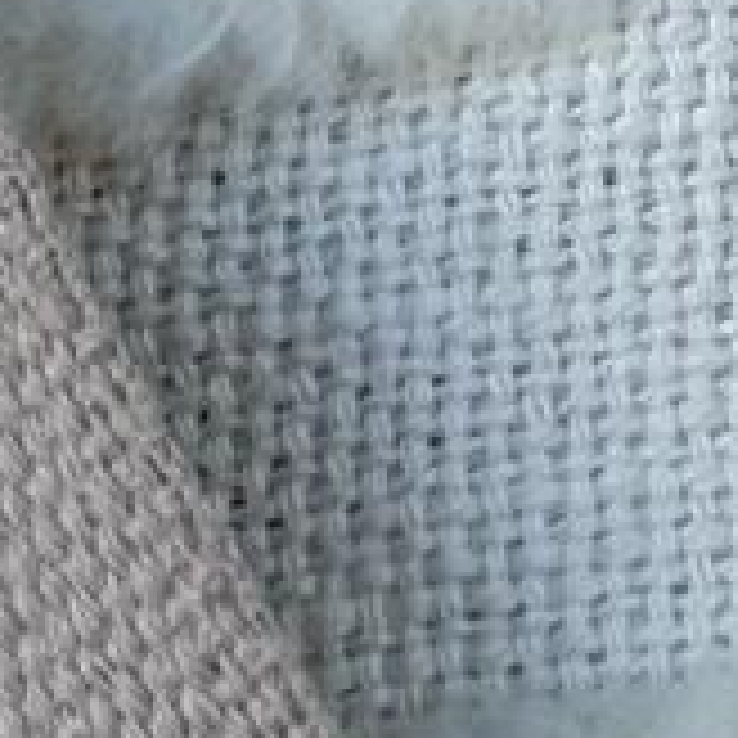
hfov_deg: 7.9
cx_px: 2140
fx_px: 4679
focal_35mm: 194
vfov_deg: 8.4
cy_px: -940
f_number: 1.78
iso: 80
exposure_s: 1/1174
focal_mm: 6.76
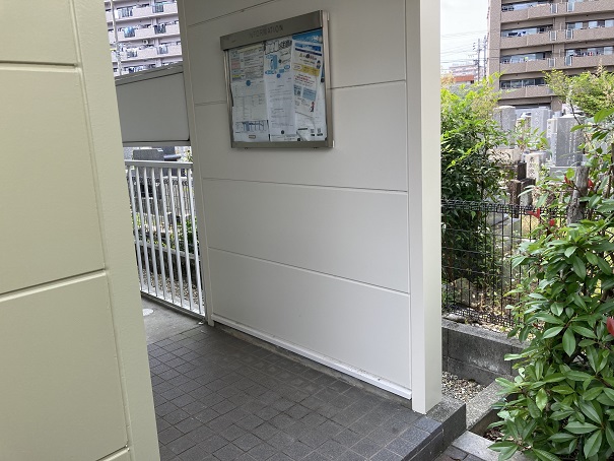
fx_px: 497
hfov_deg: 63.4
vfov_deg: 49.8
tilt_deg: -10.4
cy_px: 230
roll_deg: +3.1
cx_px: 307
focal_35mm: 28
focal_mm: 3.99
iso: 20
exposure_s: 1/369
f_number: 1.8
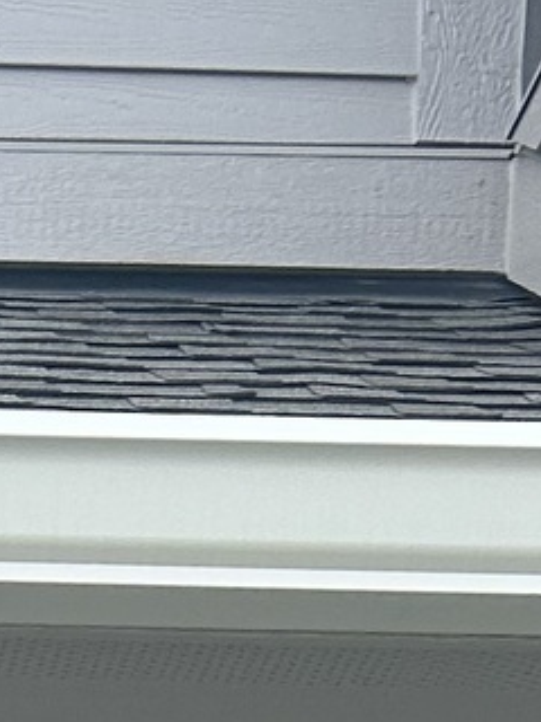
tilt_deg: -5.7
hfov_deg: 7.7
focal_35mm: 187
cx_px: -374
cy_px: 2407
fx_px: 3897
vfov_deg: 8.3
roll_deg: -1.9
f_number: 1.5
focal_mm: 5.7
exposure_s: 1/1808
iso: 50
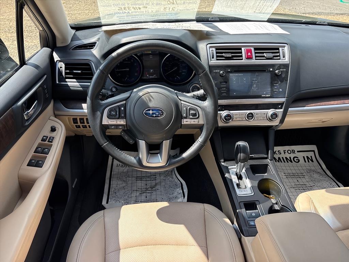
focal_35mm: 26
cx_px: 174
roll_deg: +0.8
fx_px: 262
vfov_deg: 53.1
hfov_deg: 67.3
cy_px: 131
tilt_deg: -31.5
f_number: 1.6
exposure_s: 1/377
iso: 50
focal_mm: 5.96
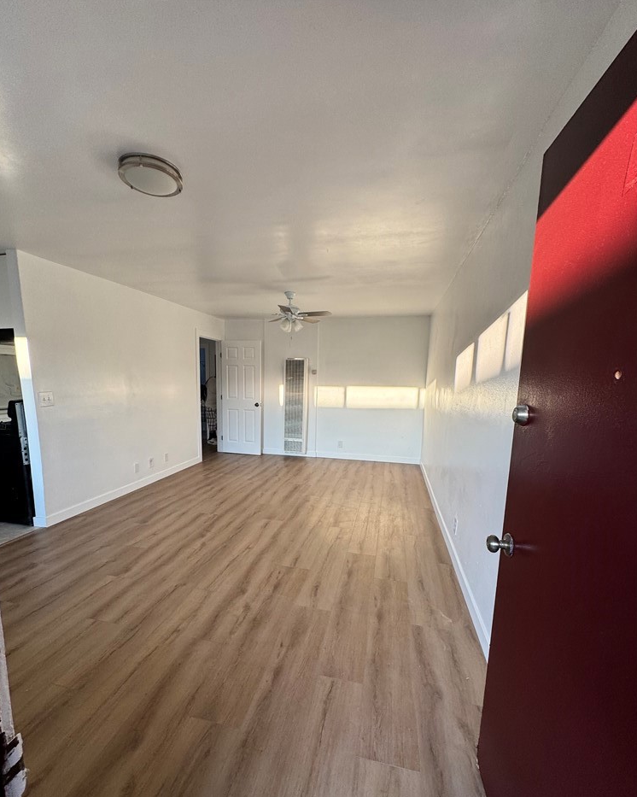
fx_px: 354
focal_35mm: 15
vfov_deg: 96.6
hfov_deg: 84.0
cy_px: 432
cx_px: 312
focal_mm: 2.22
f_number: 2.2
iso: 50
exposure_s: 1/99
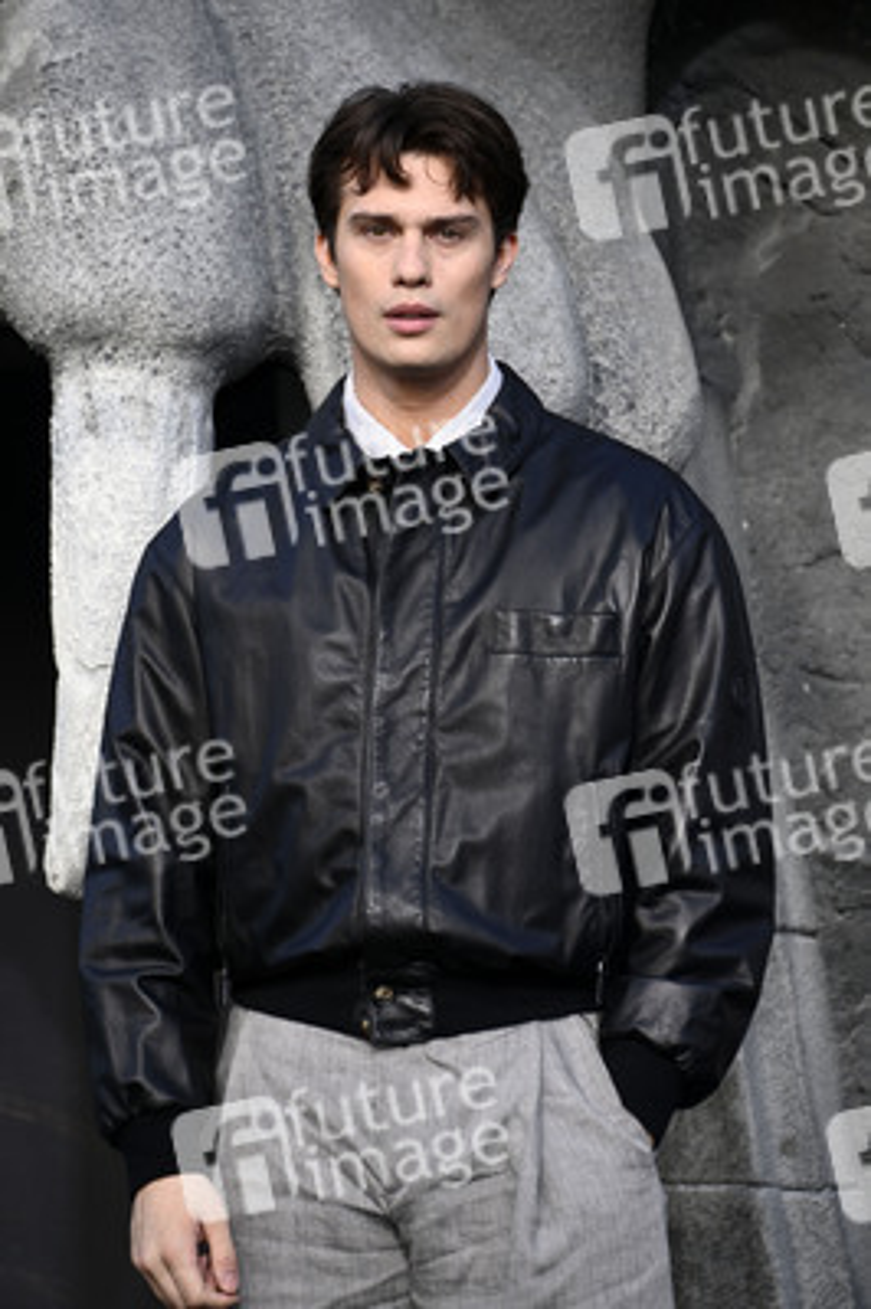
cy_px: 654
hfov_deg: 6.0
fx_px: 8361
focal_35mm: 230
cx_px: 436
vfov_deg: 9.0
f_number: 6.3
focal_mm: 230
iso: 250
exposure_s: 1/250
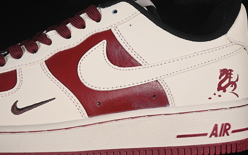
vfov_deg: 16.9
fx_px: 520
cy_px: 80
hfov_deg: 26.8
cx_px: 125
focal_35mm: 77
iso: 160
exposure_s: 1/80
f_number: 7.1
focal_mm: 50
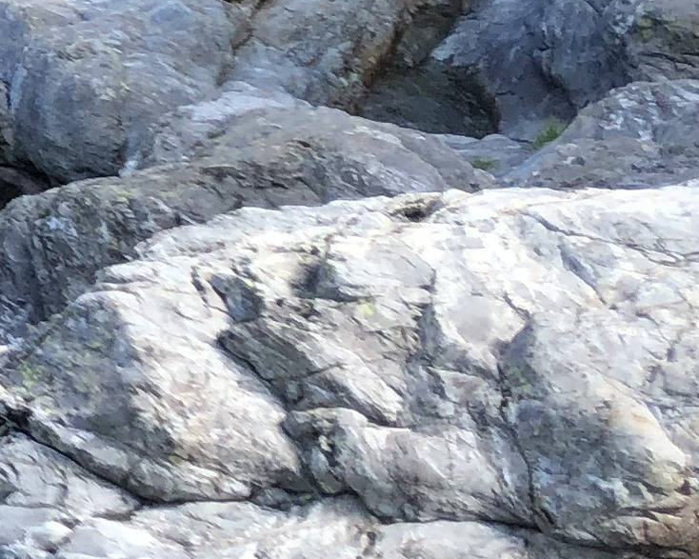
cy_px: -10
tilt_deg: -26.0
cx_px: -792
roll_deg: +1.7
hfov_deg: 11.4
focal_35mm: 149
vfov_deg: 10.3
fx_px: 3082
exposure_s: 1/271
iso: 20
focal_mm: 4
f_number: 1.8
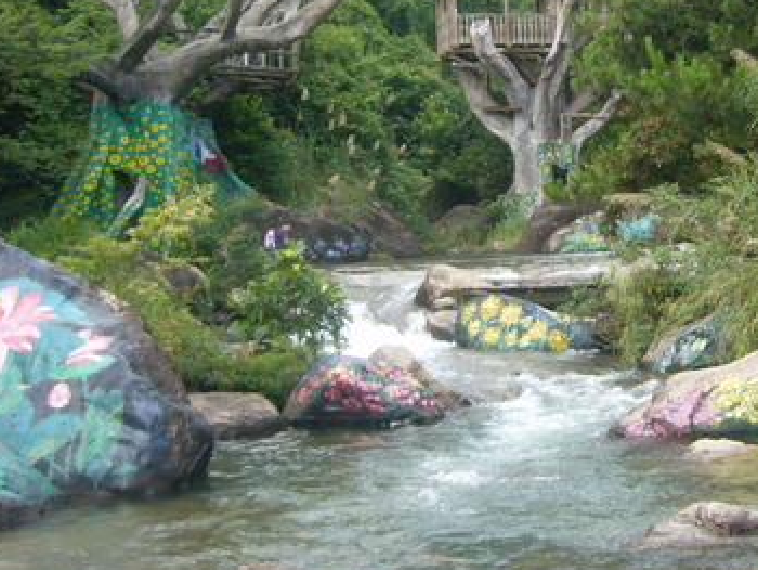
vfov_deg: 22.9
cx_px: 539
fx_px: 1402
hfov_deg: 29.9
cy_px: 208
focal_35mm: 64
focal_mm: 4.6
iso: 80
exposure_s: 1/125
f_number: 2.8
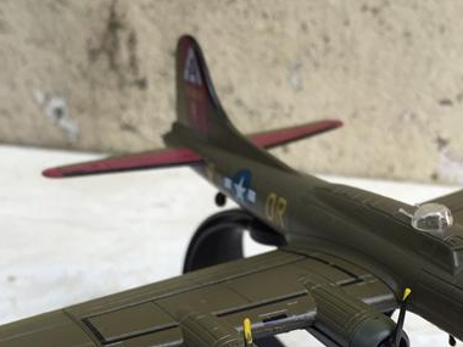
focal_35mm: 61
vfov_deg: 23.7
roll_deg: -3.5
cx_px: 257
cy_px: 269
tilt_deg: -33.8
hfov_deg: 31.7
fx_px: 816
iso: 50
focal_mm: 4.15
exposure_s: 1/100
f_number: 2.2
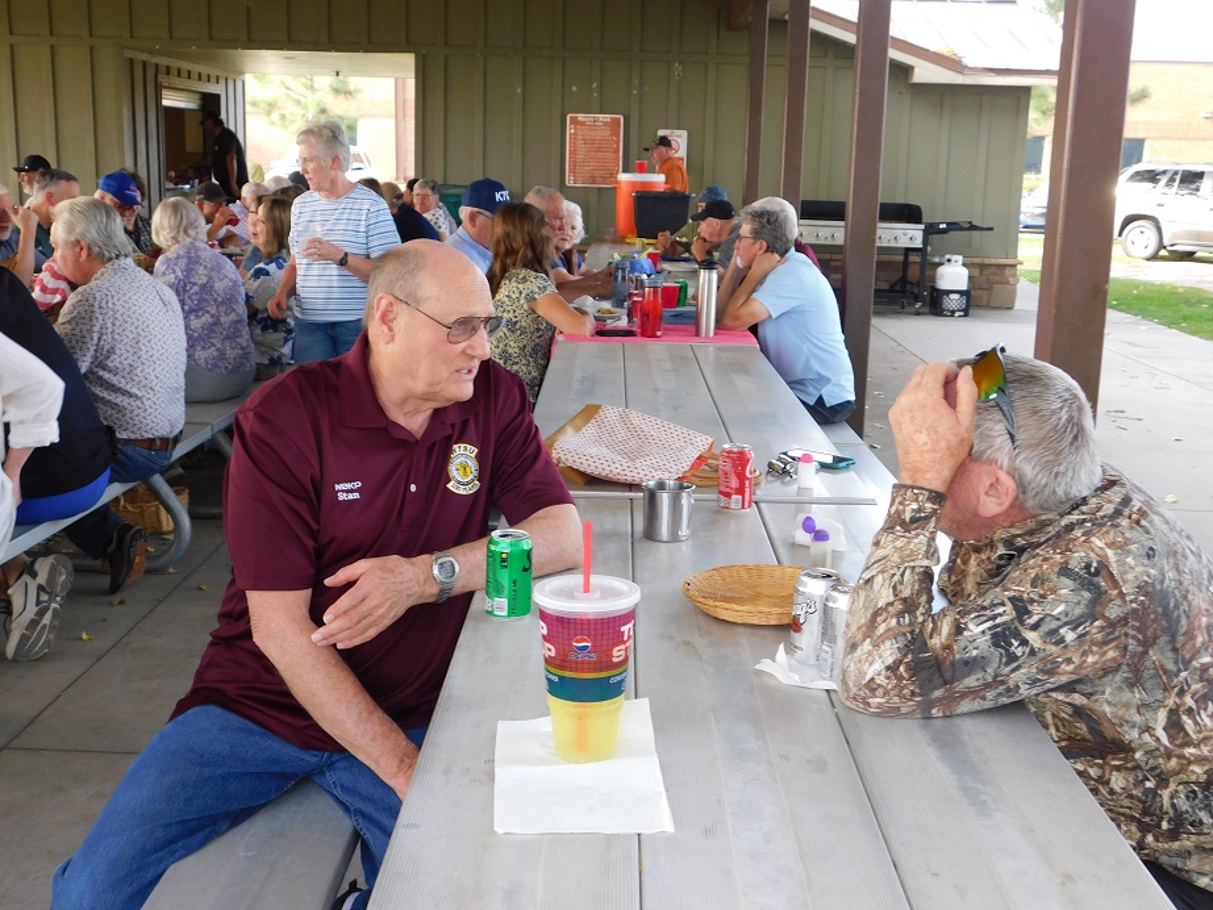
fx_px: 1402
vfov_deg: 36.0
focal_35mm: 40
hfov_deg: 46.8
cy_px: 455
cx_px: 606
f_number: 3.6
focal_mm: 7.1
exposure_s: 1/40
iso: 125
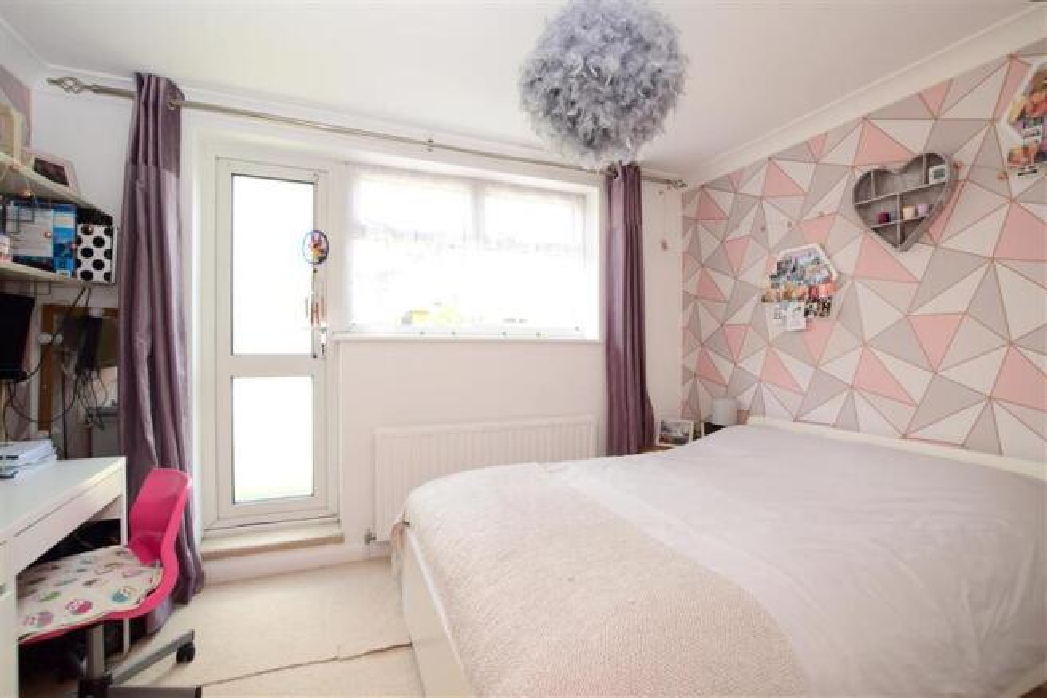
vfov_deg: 77.3
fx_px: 436
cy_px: 349
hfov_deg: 100.4
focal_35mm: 15
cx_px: 524
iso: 400
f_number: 8
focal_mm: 10
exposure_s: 1/80
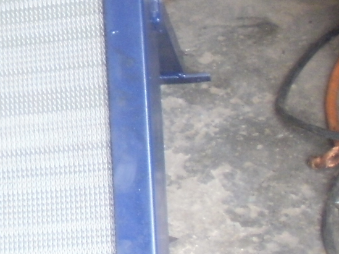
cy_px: 25
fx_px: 1644
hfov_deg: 10.4
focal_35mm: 168
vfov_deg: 8.8
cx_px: -442
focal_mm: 6.3
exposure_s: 1/30
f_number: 3.5
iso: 125
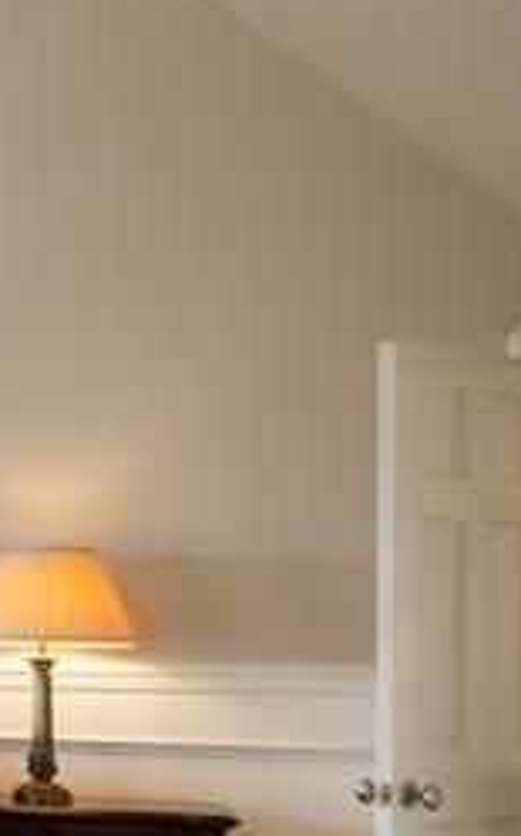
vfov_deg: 32.1
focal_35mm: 63
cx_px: -1055
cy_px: 593
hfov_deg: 11.4
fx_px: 1435
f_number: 14
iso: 500
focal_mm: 15
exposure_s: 1/8
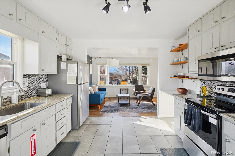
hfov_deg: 90.0
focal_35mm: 18
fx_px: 117
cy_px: 78
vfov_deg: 67.4
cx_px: 118
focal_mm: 12
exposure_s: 1/30
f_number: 8
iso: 200
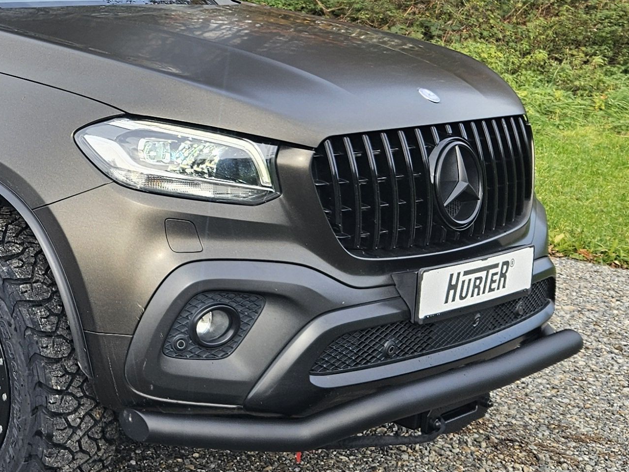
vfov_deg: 19.9
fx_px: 1308
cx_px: -59
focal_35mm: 72
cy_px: 26
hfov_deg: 25.2
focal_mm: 5.4
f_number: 1.8
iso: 25
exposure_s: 1/300
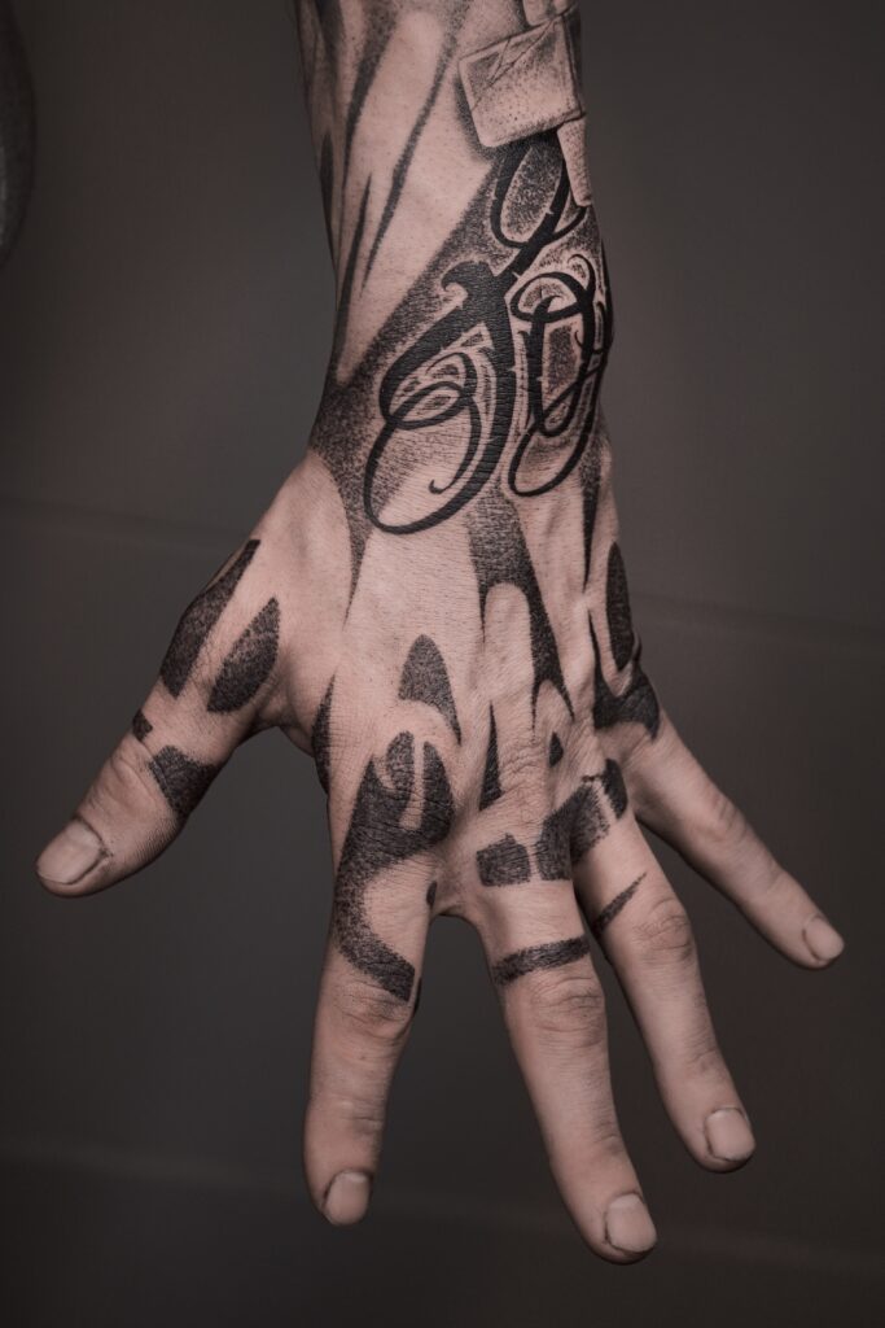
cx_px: 442
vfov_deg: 26.5
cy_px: 664
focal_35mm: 76
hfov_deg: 17.8
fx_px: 2820
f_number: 4
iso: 200
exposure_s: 1/100
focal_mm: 51
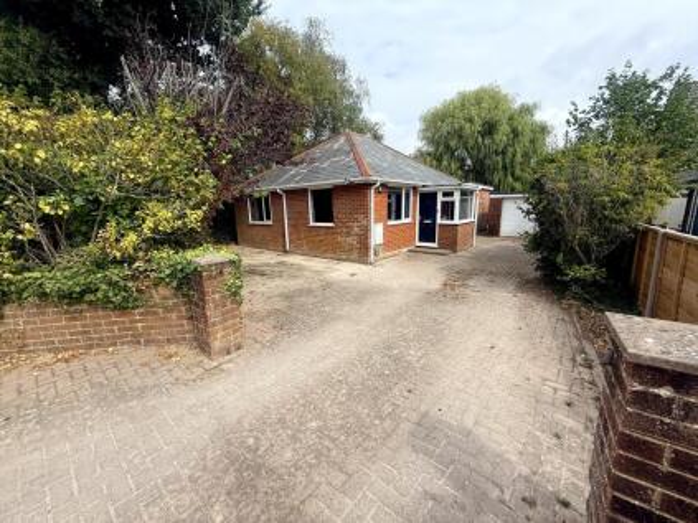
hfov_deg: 102.1
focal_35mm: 14
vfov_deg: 85.6
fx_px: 282
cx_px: 349
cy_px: 262
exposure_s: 1/1656
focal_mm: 2.22
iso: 50
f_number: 2.2
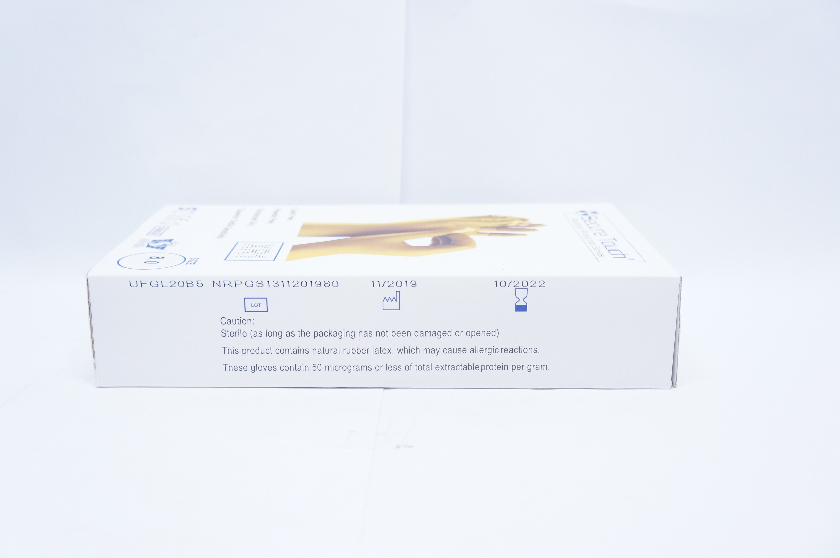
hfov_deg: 48.0
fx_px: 944
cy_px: 279
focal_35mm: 40
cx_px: 420
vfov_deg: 32.9
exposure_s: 1/160
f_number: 4.5
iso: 1600
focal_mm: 27
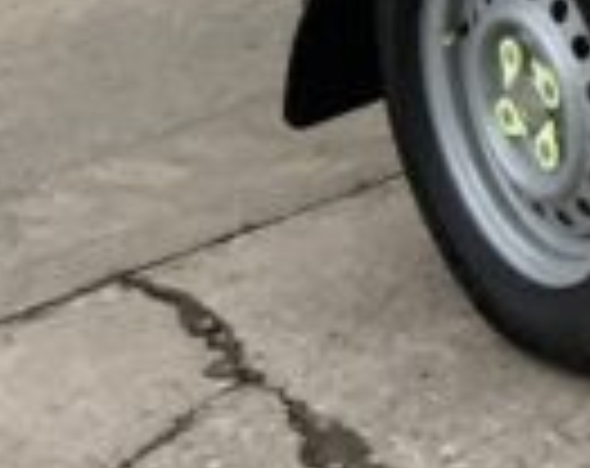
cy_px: -675
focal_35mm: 222
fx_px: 3865
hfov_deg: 7.8
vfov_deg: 6.6
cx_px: 1639
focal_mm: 3
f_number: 1.8
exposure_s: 1/1377
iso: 16
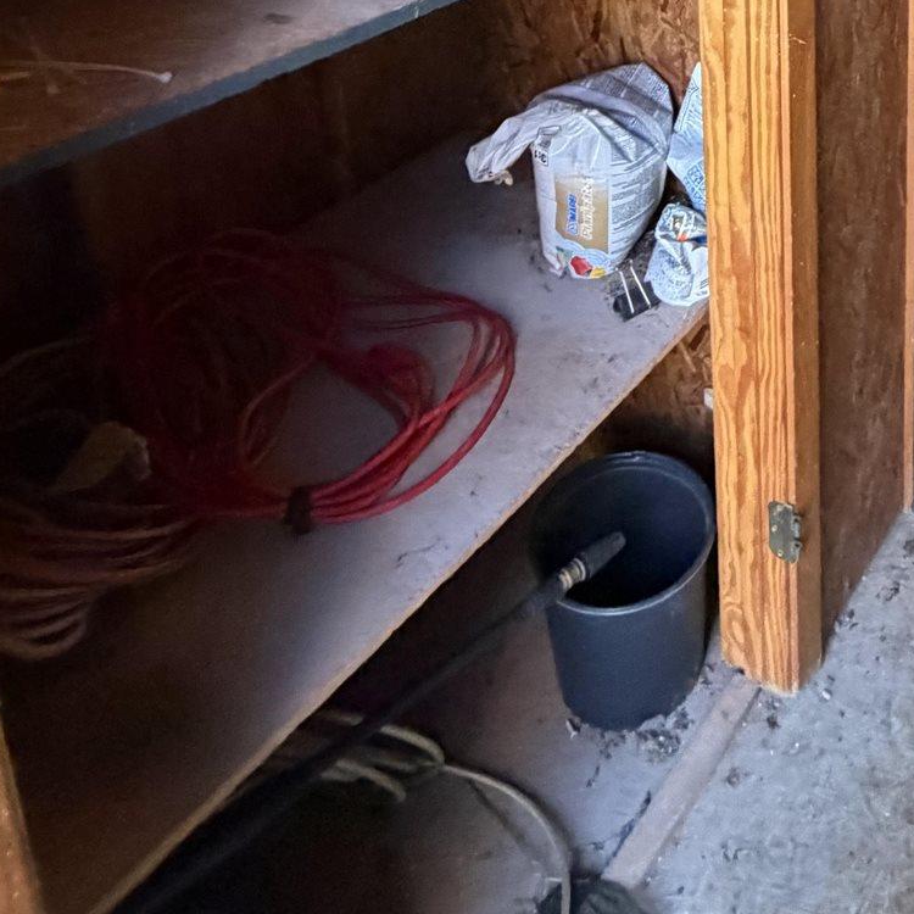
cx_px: 829
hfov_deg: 40.4
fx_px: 1135
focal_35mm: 38
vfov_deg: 35.9
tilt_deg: -12.2
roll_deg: -0.7
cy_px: -139
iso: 500
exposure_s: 1/60
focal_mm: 2.22
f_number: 2.2
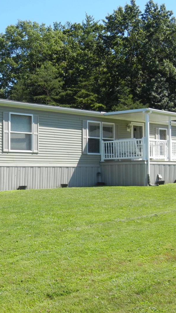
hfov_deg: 21.0
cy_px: 157
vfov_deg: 36.6
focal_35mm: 57
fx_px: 473
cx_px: 53
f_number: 3.7
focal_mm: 7.1
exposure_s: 1/746
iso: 160
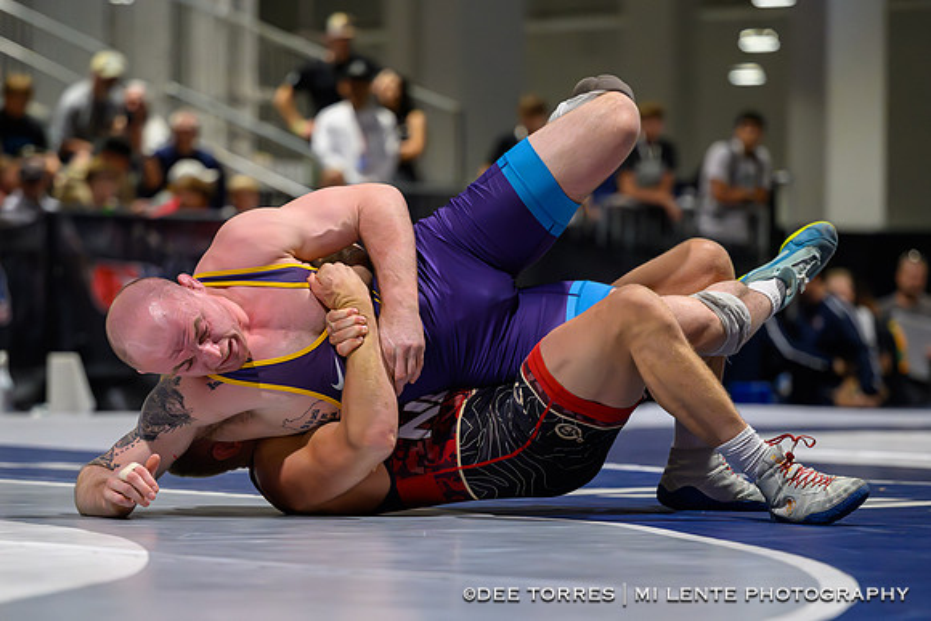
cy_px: 430
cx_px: 388
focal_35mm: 160
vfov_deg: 8.6
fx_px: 4146
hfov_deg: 12.8
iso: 7200
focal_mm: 110
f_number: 2.8
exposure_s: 1/800
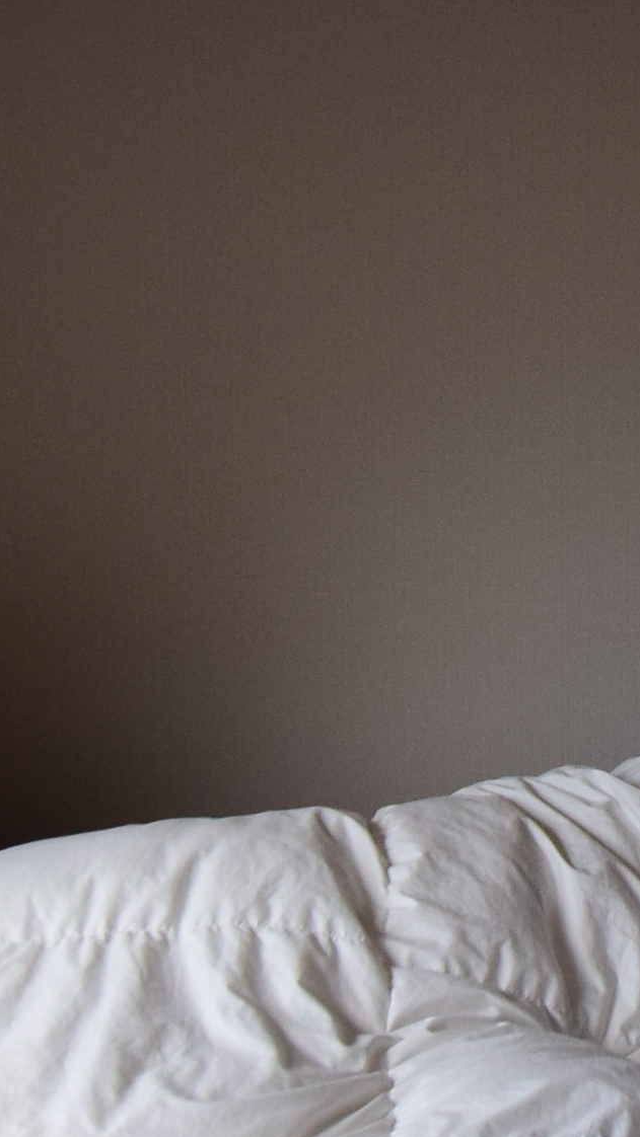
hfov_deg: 18.1
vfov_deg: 33.2
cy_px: 425
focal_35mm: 63
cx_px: 769
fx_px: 1901
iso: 400
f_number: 6.7
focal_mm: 10
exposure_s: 1/250
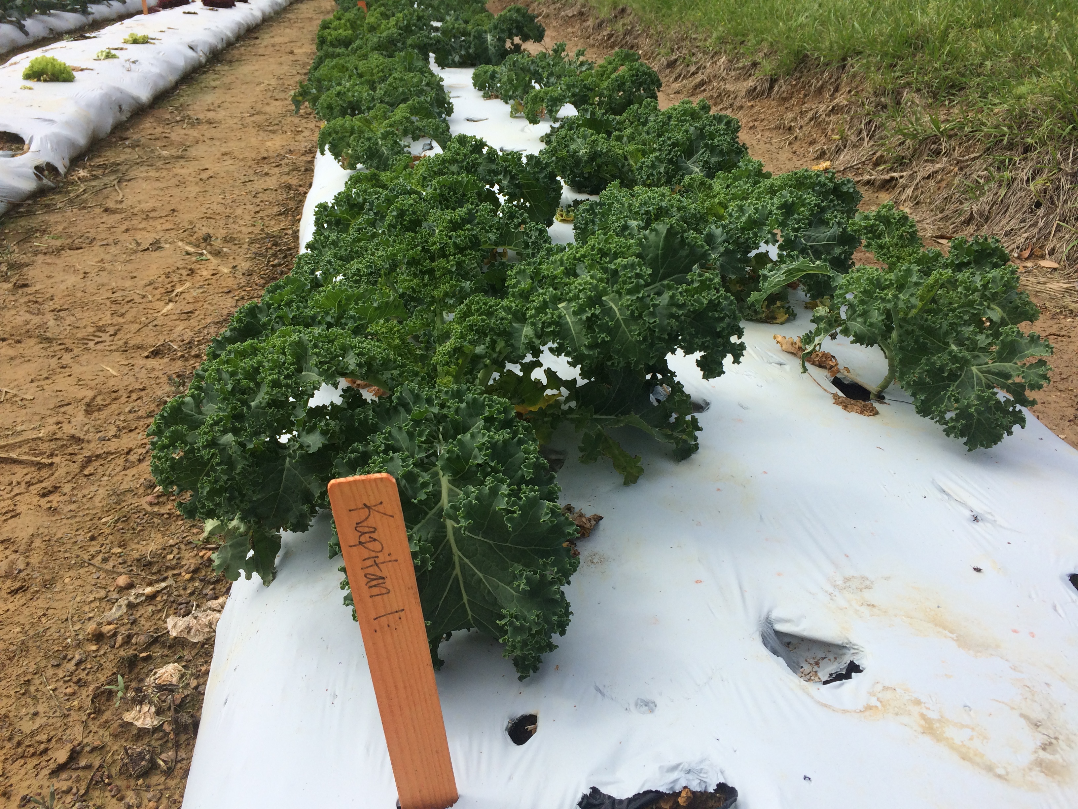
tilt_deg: -30.3
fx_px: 903
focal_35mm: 29
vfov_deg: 48.2
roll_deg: -1.9
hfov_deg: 61.7
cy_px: 404
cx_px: 539
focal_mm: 4.15
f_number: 2.2
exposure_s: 1/2160
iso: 32
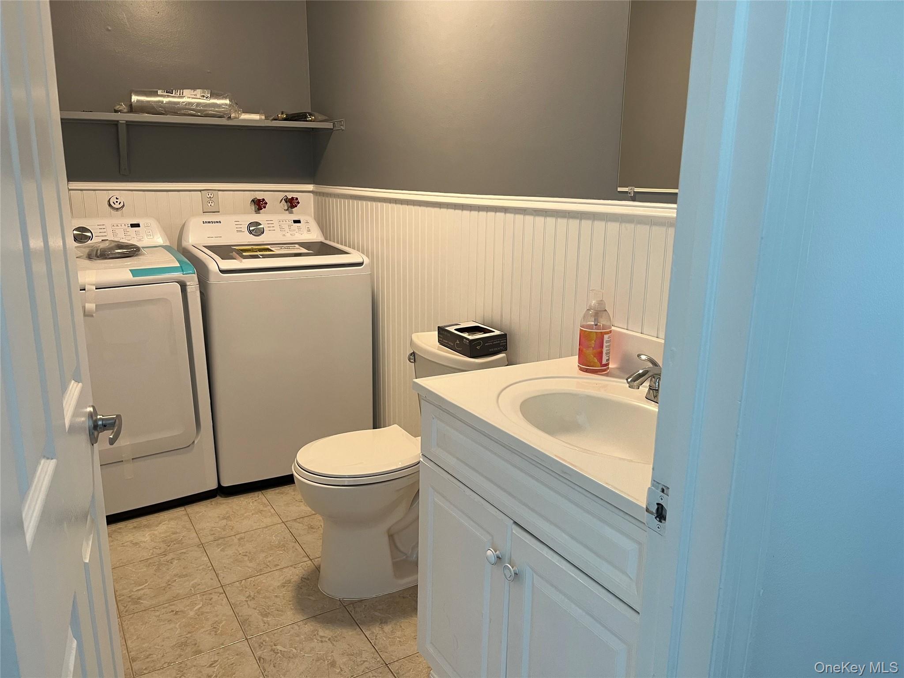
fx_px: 679
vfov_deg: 53.1
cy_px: 339
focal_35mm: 26
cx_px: 452
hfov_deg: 67.3
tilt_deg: -14.0
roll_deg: +0.0
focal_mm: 5.1
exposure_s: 1/60
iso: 100
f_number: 1.6
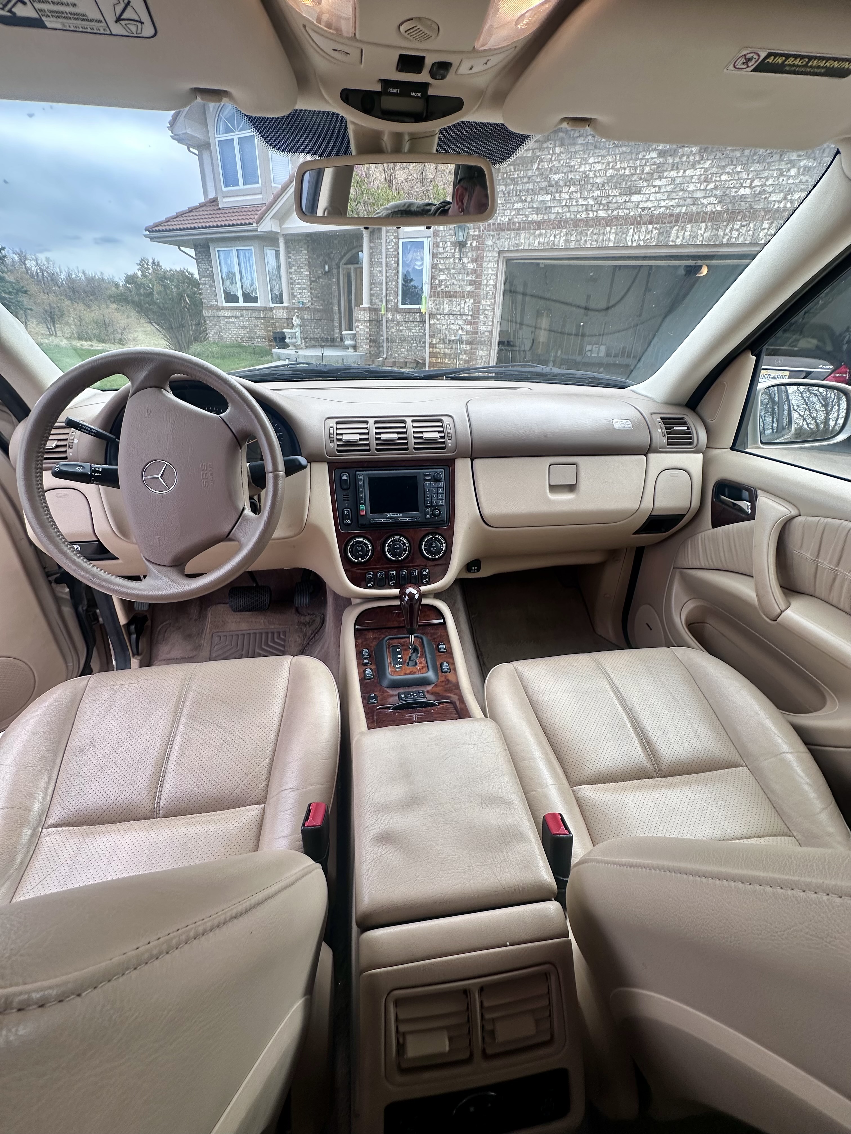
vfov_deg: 102.1
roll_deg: -0.9
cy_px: 567
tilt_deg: -27.6
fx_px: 459
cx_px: 426
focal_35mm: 14
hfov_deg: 85.7
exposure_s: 1/254
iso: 40
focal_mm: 2.22
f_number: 2.2
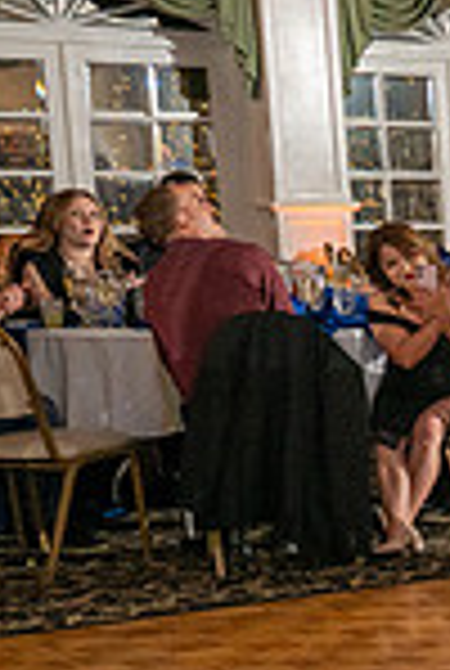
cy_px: 590
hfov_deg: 8.5
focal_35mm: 123
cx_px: 1523
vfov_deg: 16.4
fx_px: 2295
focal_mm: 24
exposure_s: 1/160
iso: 640
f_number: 3.2
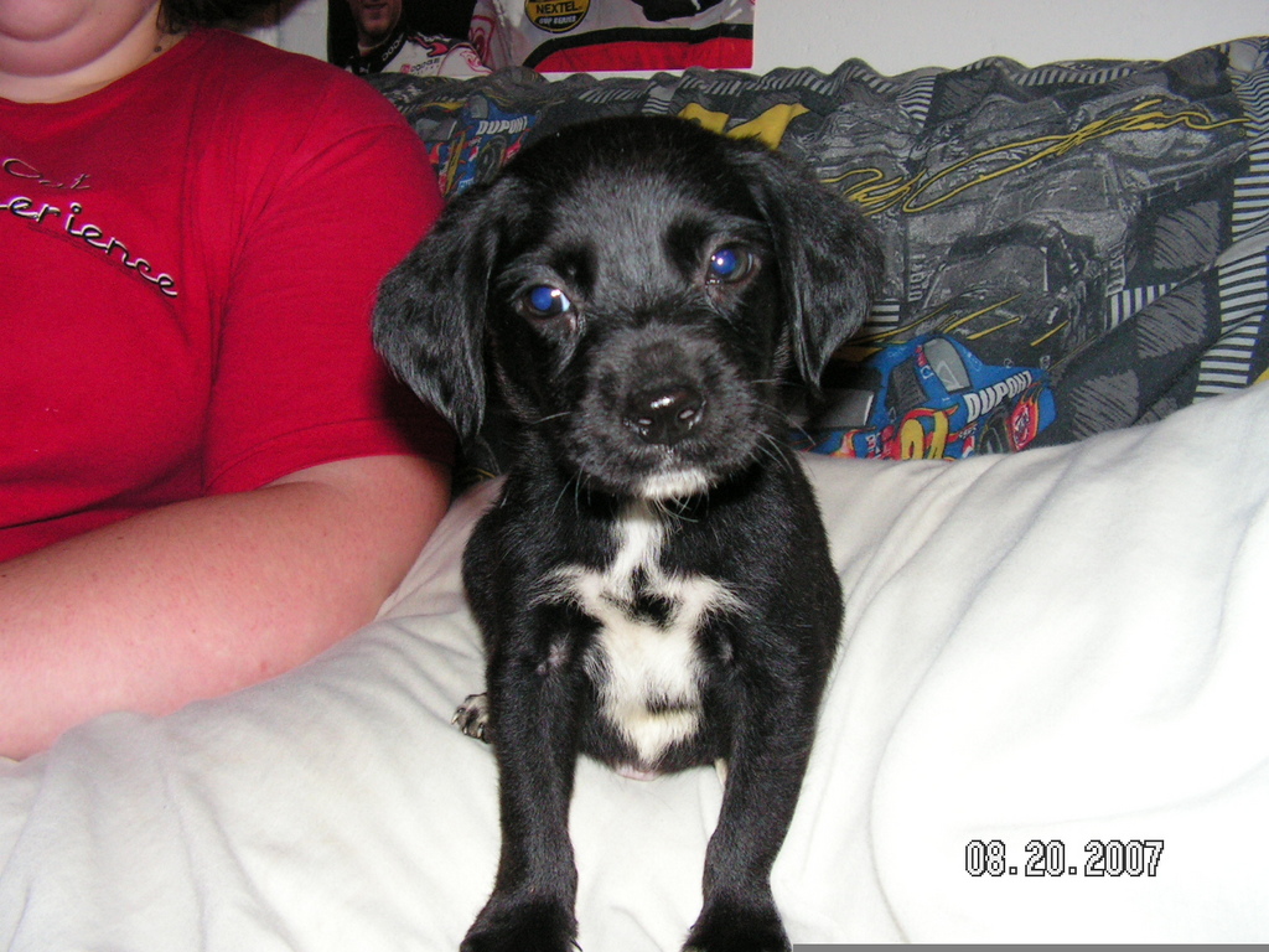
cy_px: 476
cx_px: 634
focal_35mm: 36
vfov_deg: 39.7
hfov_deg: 51.4
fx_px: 1320
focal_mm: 6
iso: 200
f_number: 3.2
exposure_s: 1/40
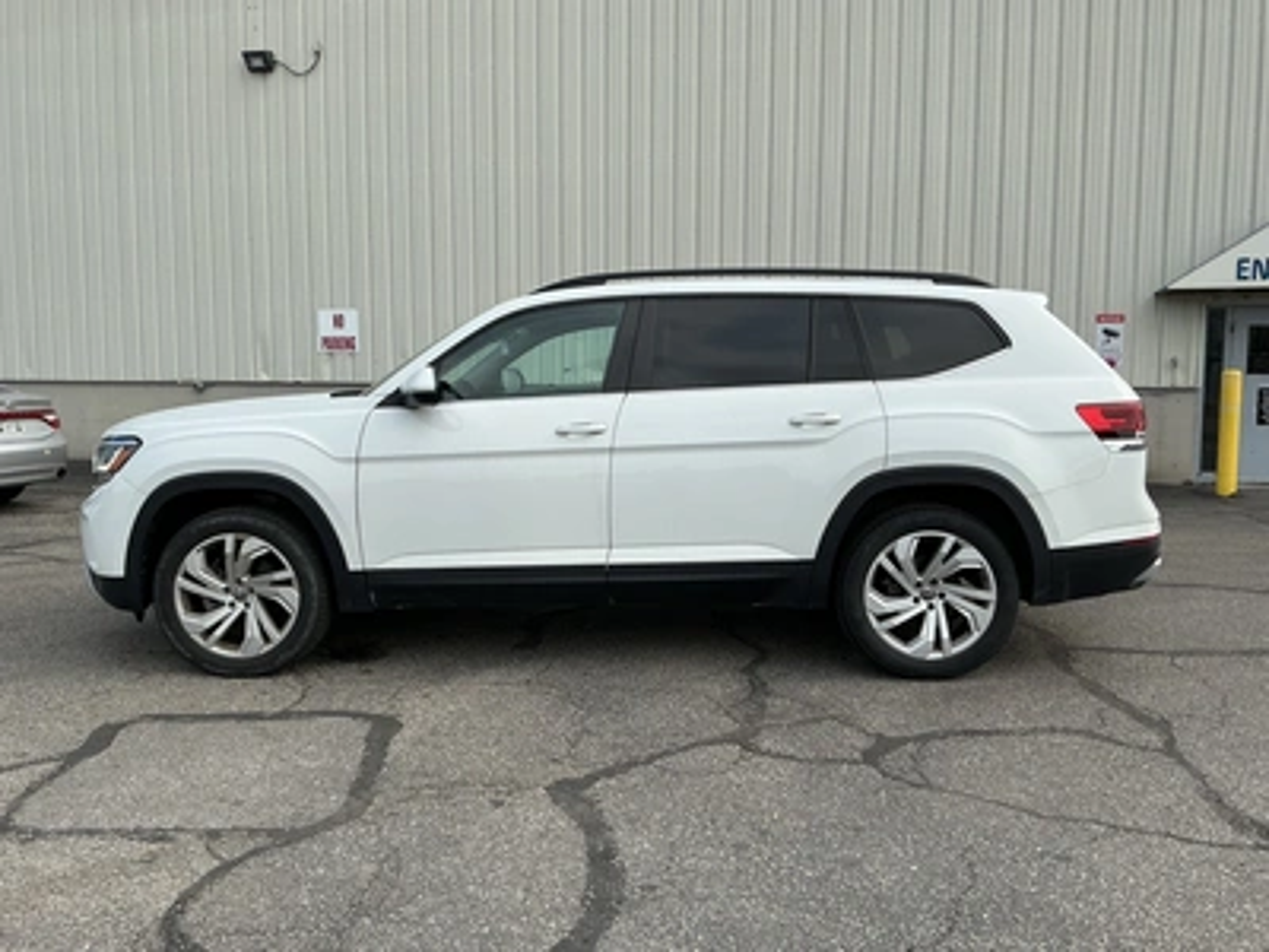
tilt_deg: +0.6
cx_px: 634
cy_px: 476
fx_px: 1026
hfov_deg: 63.4
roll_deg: -1.3
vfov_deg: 49.7
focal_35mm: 28
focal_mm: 3
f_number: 1.8
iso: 25
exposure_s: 1/1055
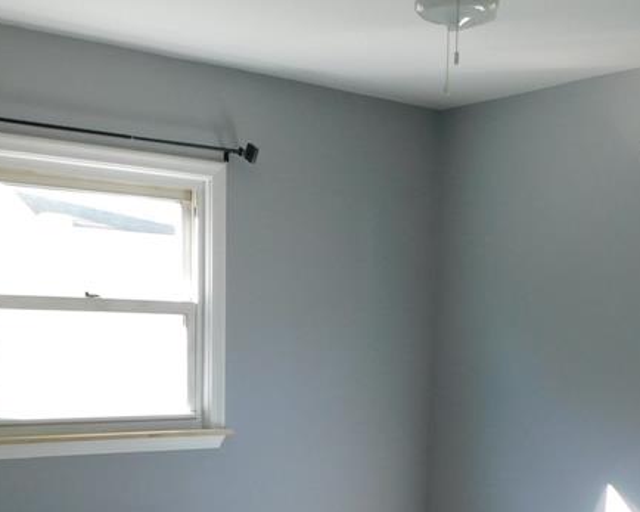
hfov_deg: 35.4
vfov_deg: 27.2
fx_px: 1004
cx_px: 344
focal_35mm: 53
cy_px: 493
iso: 125
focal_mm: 4
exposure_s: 1/60
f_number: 3
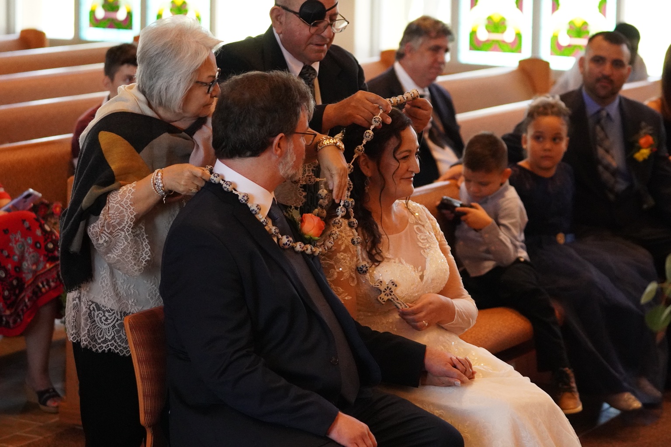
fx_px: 2013
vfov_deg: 12.7
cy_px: 224
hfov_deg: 18.9
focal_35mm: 108
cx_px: 336
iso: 6400
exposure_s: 1/400
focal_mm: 72
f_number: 2.8
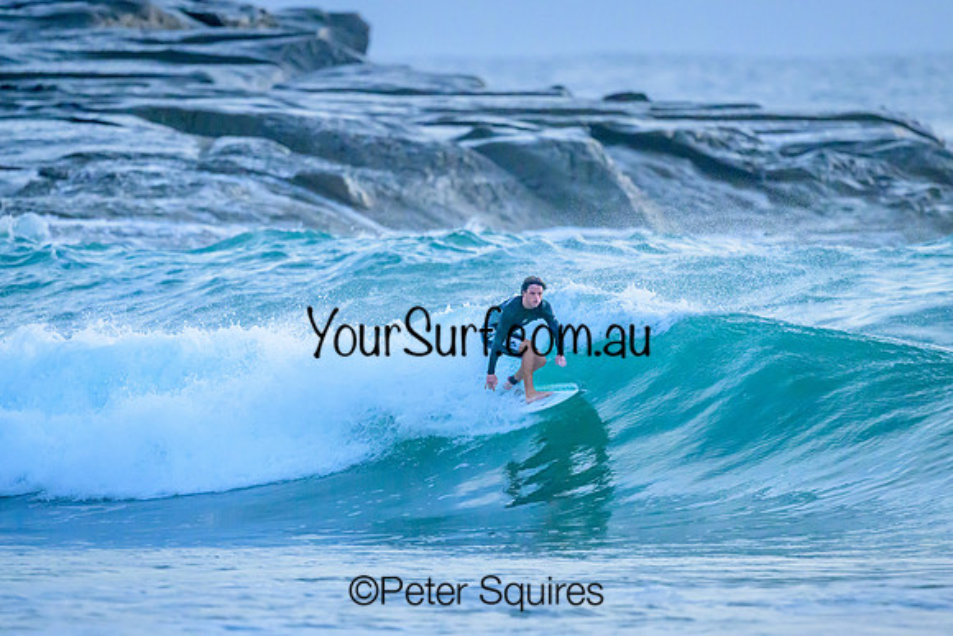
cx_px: 476
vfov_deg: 1.7
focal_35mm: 819
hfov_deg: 2.5
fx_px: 21678
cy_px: 318
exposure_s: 1/2500
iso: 8000
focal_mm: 800
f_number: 6.3
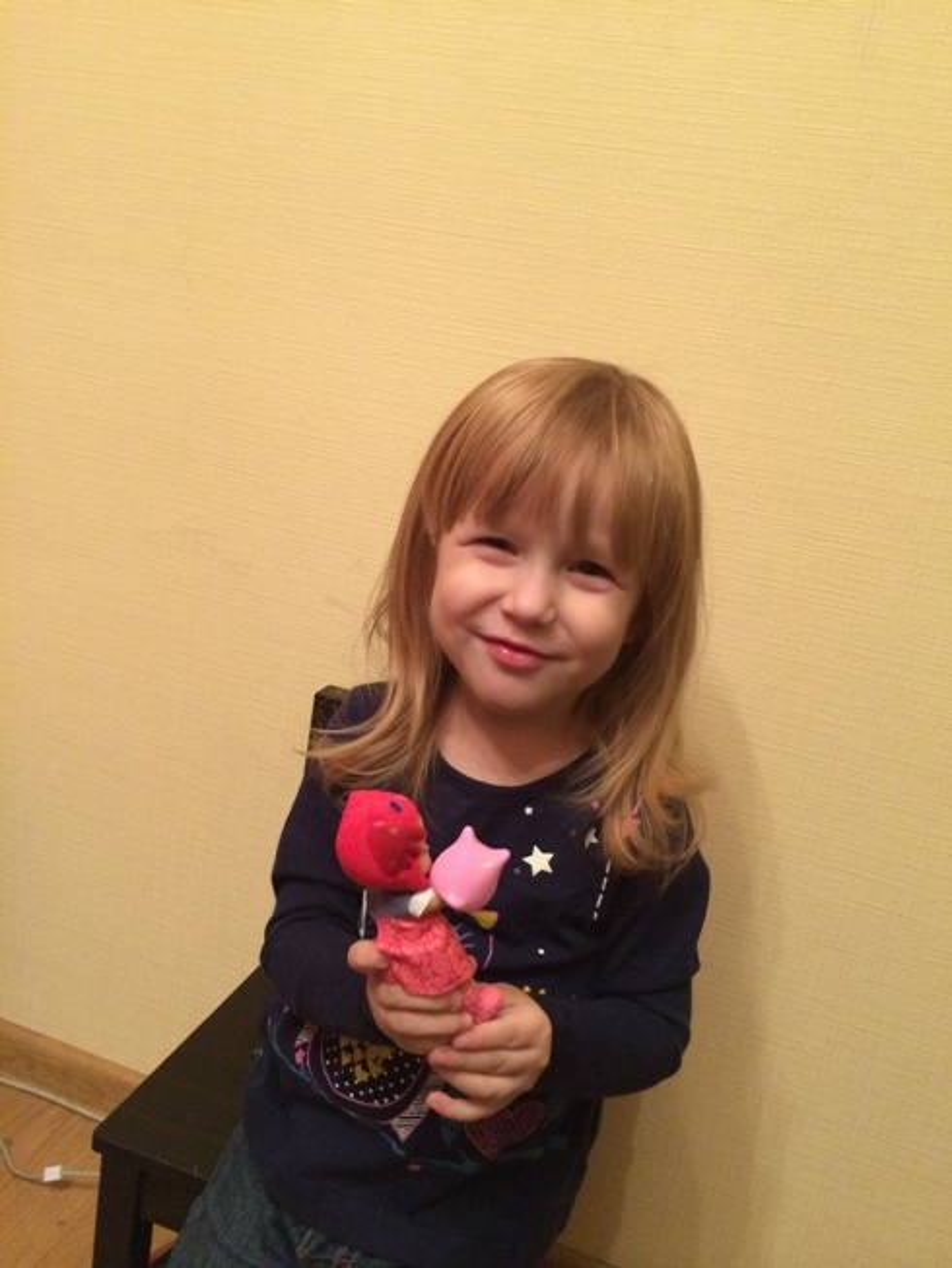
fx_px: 1100
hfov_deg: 46.8
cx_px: 476
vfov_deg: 60.0
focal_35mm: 30
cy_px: 634
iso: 320
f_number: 2.2
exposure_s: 1/30
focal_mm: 4.12
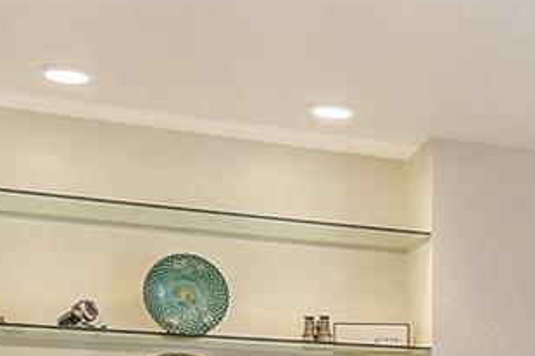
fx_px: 1381
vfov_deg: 13.8
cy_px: 537
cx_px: 664
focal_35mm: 93
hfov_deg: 20.3
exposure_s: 1/320
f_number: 7.1
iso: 640
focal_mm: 12
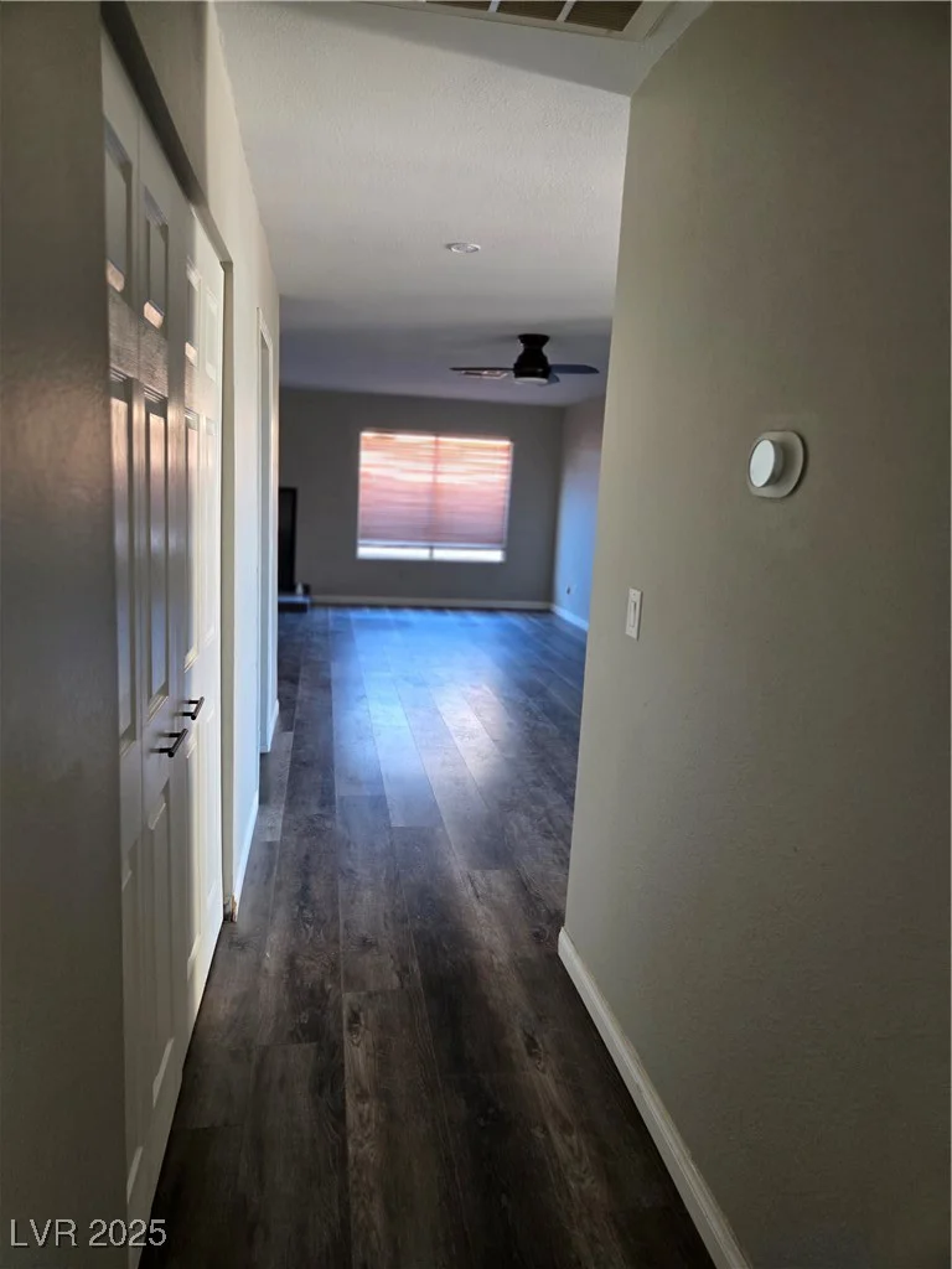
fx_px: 843
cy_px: 634
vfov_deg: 73.9
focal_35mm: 23
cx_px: 476
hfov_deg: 58.9
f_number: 1.8
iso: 320
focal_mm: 5.4
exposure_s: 1/120
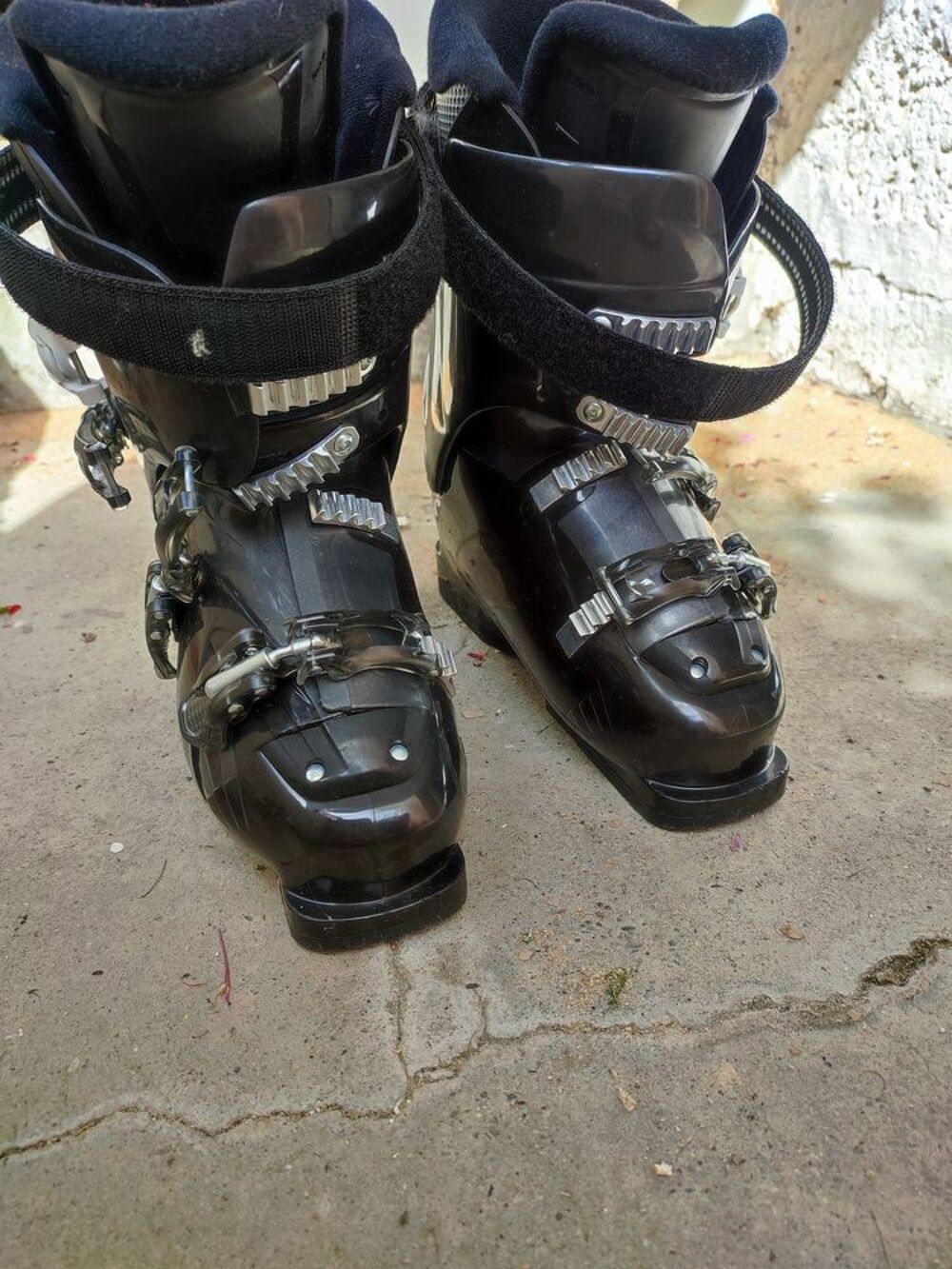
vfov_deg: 69.4
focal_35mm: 25
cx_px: 476
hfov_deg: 54.9
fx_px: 917
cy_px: 634
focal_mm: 6.04
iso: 61
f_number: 1.9
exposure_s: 1/50
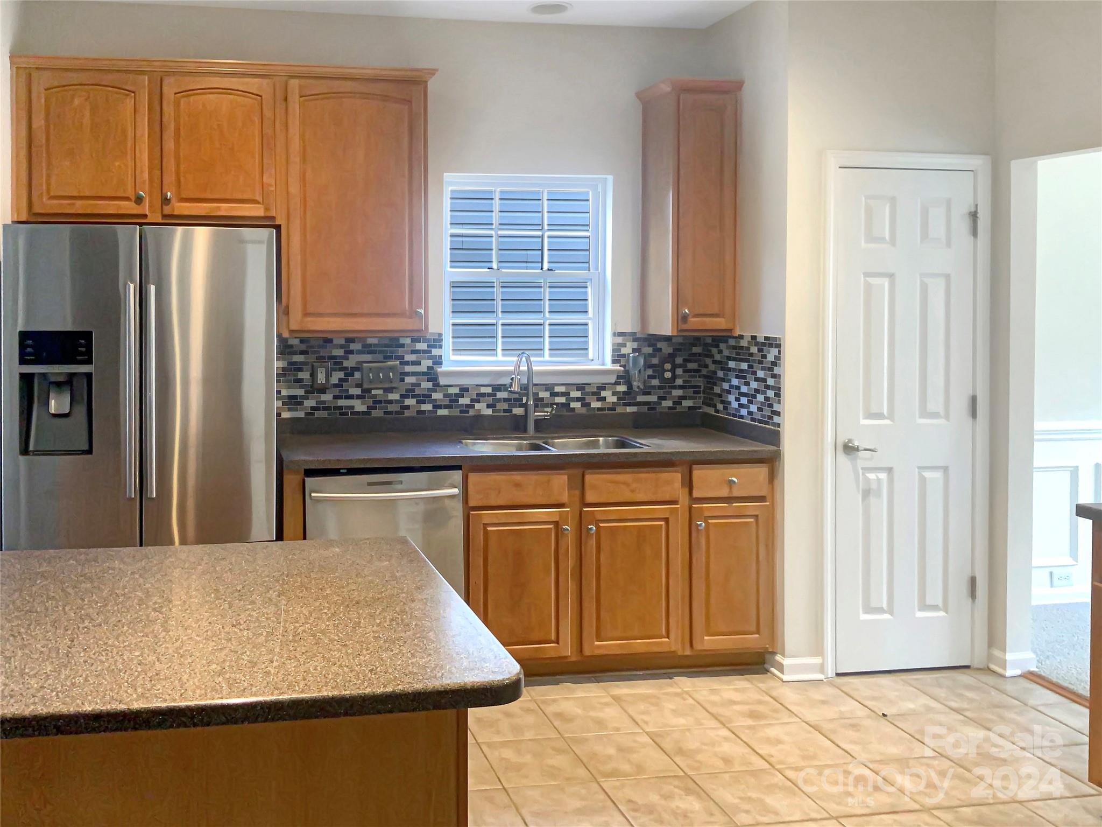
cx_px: 551
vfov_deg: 48.2
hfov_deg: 61.7
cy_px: 414
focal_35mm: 29
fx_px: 923
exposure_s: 1/60
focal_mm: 3
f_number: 1.8
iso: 100
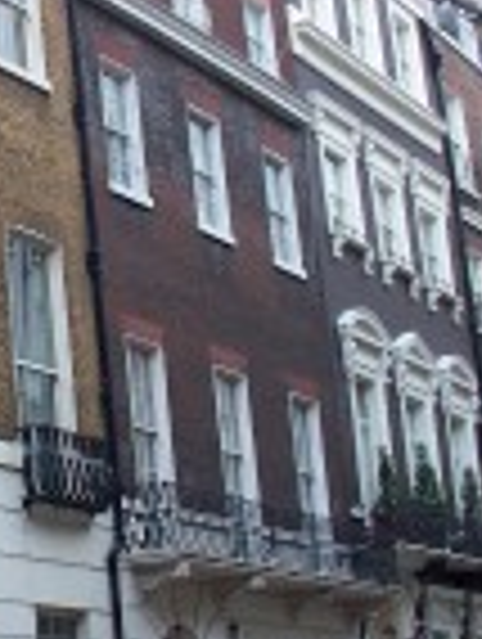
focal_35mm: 108
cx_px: -212
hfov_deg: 13.1
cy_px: 191
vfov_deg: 18.1
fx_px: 1999
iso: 80
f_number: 2.8
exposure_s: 1/60
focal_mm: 7.54
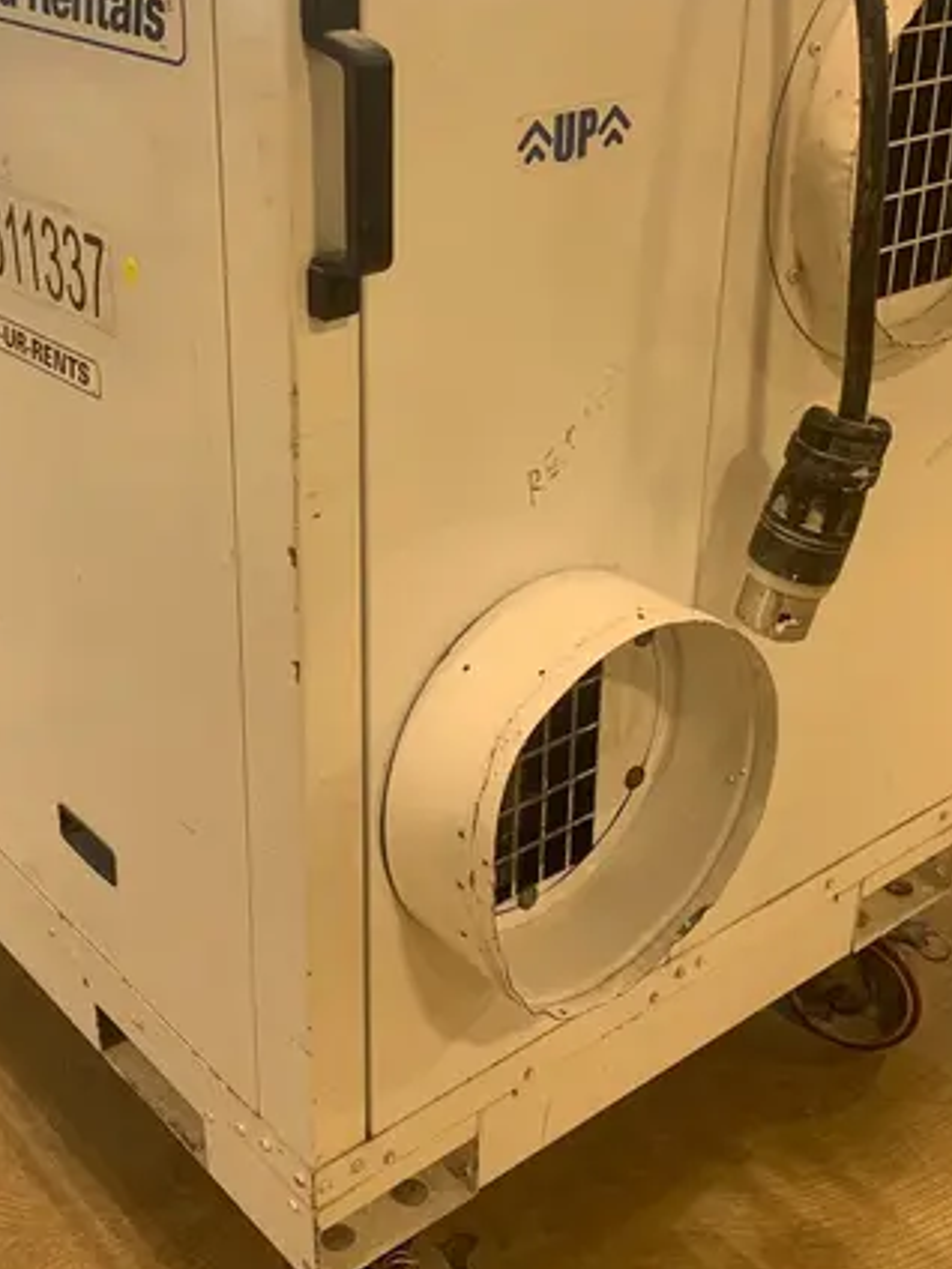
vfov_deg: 41.9
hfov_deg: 32.0
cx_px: 332
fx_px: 1650
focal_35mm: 45
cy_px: 504
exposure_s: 1/121
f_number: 1.8
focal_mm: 4.25
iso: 80
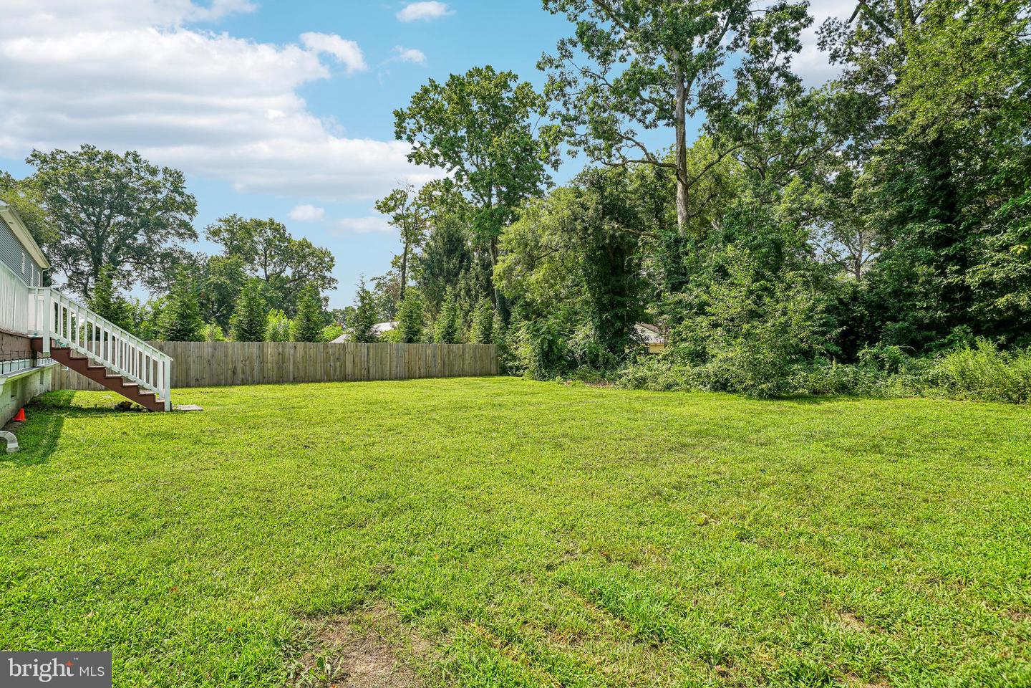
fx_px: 487
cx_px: 516
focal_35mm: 17
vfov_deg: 70.4
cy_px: 344
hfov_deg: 93.3
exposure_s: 1/200
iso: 100
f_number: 8
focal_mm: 17
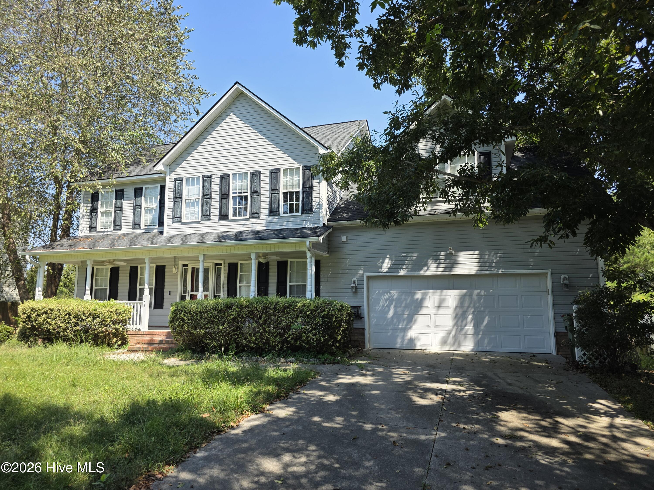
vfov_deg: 58.9
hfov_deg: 73.9
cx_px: 327
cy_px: 245
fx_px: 435
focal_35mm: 23
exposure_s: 1/2175
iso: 80
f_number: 1.7
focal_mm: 6.3
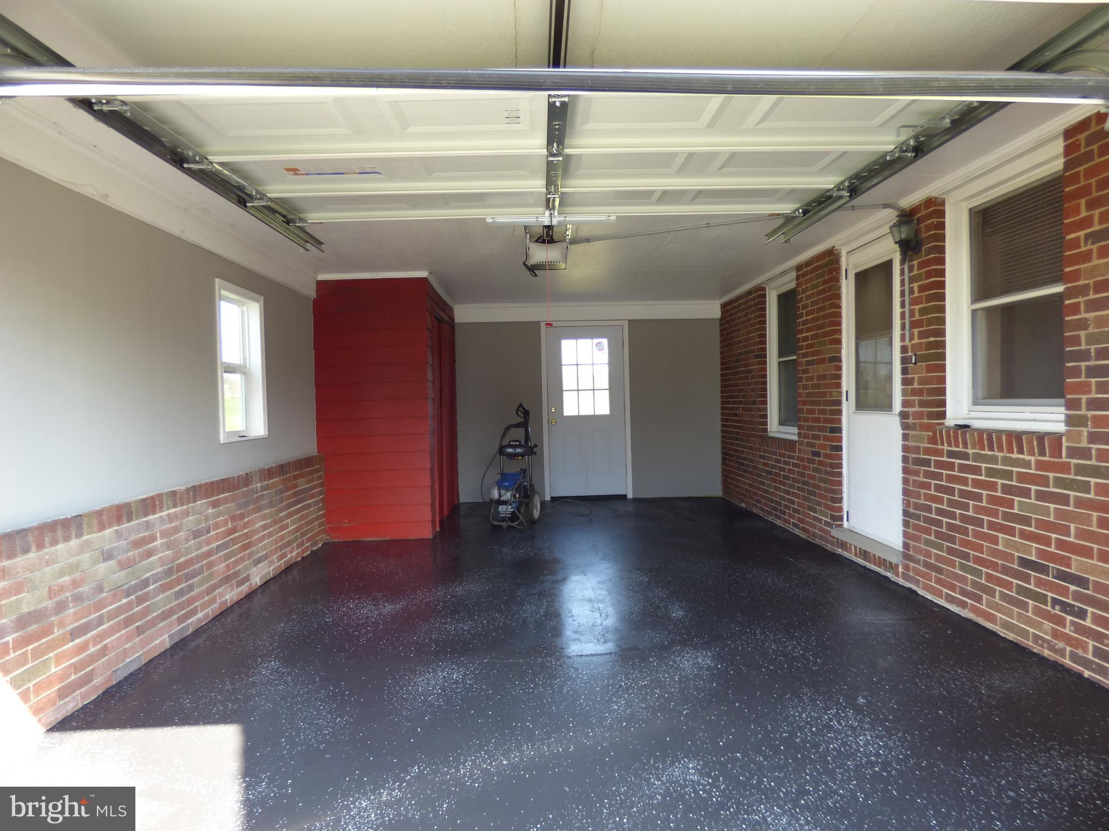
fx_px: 641
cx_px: 554
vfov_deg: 66.0
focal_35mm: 20
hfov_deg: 81.7
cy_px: 416
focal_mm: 3.58
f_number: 2.8
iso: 100
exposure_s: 1/80
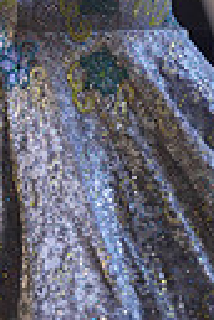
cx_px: 26
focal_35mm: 359
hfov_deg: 3.8
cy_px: -52
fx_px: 3201
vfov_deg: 5.7
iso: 1000
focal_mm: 80
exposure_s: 1/500
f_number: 2
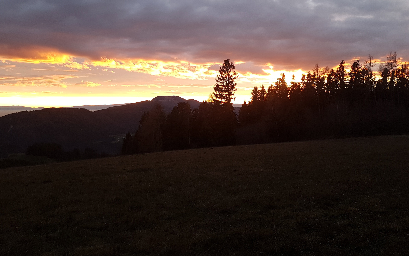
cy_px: 103
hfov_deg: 56.7
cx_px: 209
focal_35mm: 34
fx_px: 379
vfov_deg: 37.1
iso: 64
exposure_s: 1/50
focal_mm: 4.2
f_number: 1.7
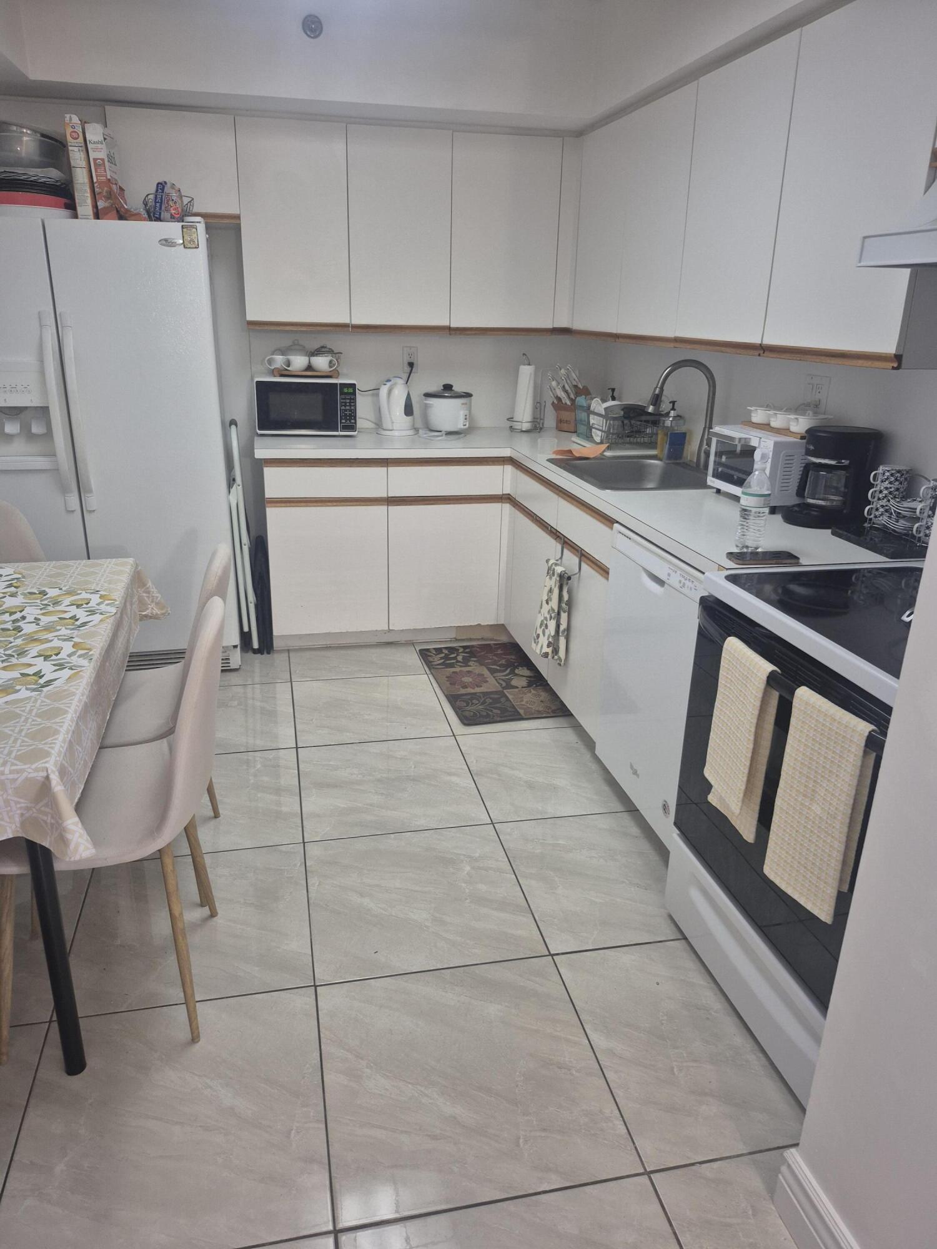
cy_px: 624
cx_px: 468
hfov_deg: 58.9
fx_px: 830
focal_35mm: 23
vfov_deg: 73.9
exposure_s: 1/34
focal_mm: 5.4
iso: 320
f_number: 1.8
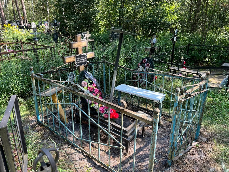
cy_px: 86
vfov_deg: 53.1
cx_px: 114
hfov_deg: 67.3
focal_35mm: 26
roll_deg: -0.7
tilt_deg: -21.4
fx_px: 172
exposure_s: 1/239
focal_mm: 5.7
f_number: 1.5
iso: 40
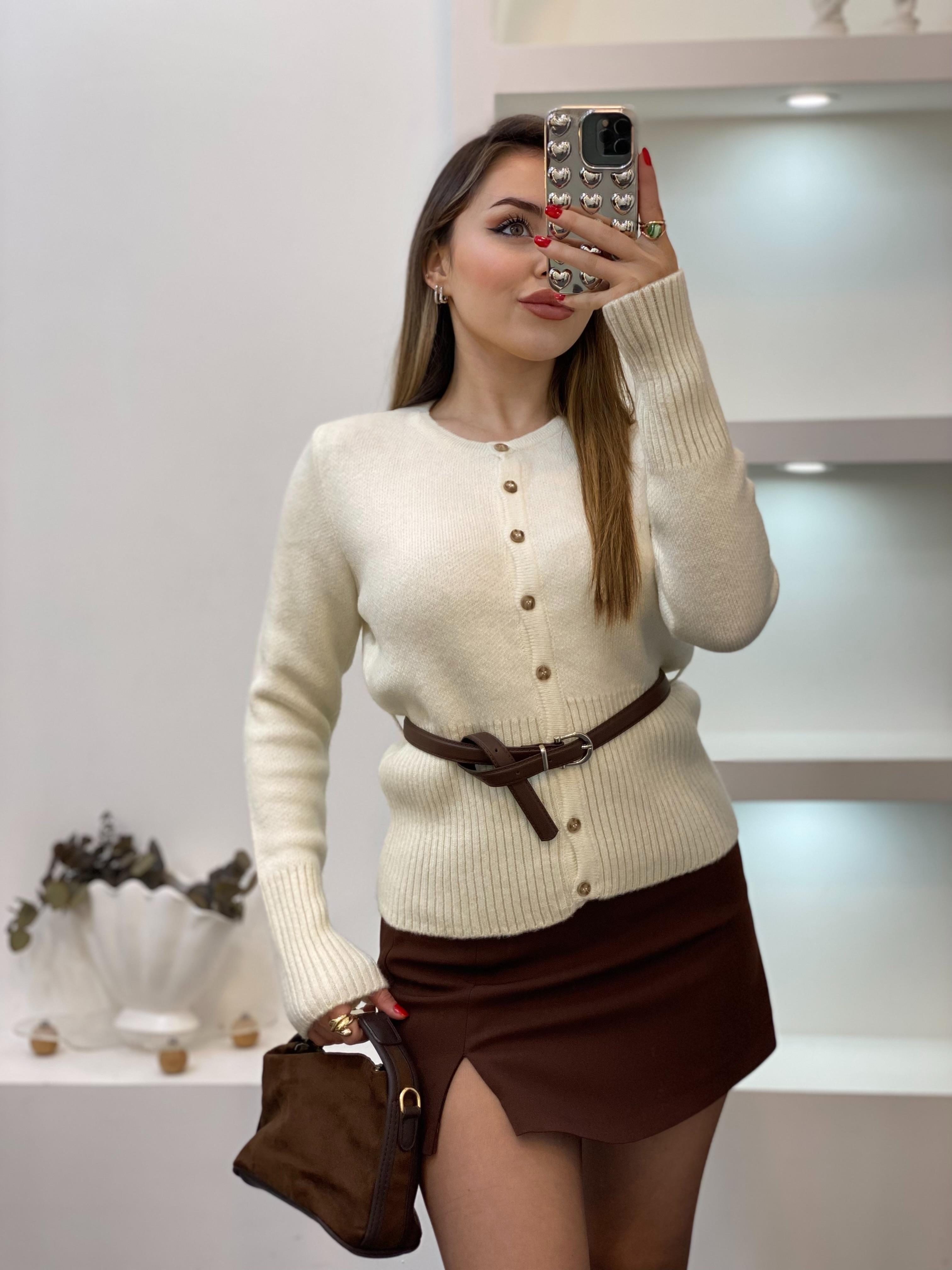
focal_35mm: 52
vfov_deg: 36.8
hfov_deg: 28.0
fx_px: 1907
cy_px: 635
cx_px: 476
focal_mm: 6
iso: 80
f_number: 2
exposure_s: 1/100
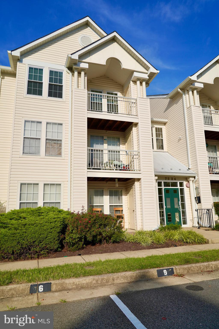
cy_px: 164
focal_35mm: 24
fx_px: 219
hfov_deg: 53.1
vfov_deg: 73.7
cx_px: 110
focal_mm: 24
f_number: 5
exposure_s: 1/1600
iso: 100
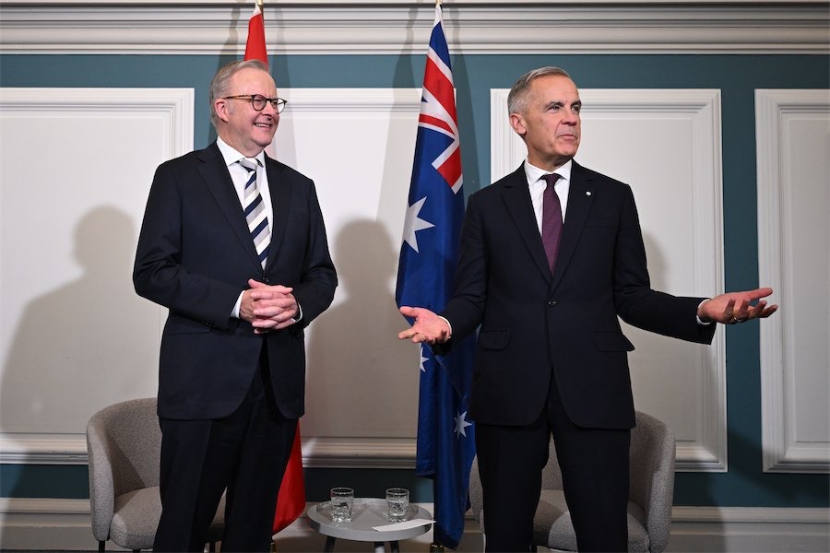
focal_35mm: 29
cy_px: 276
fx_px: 669
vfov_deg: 45.0
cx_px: 415
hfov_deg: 63.7
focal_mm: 29
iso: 2500
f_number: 3.5
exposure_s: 1/400
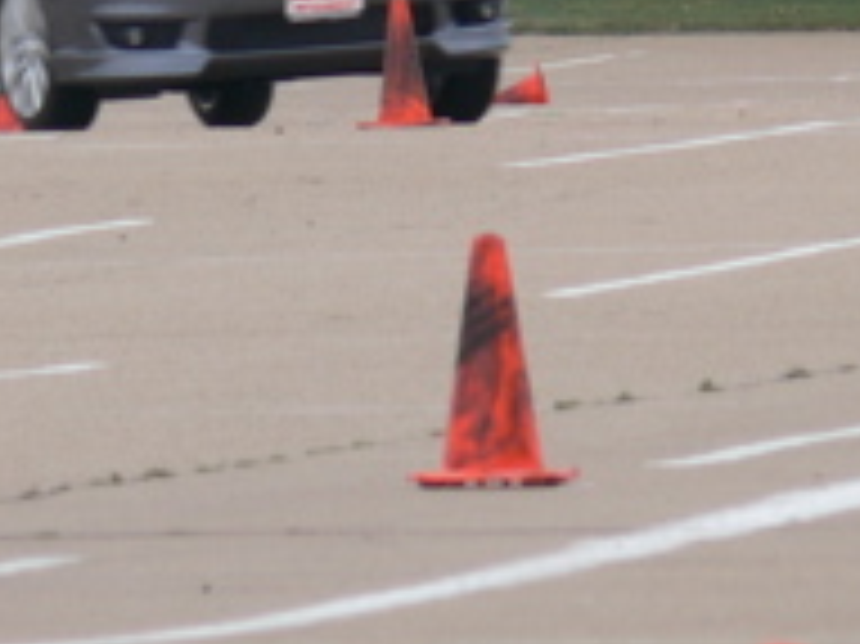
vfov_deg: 1.1
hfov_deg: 1.4
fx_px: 35008
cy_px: -41
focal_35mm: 1410
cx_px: 198
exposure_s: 1/160
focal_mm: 88.8
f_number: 5.6
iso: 80
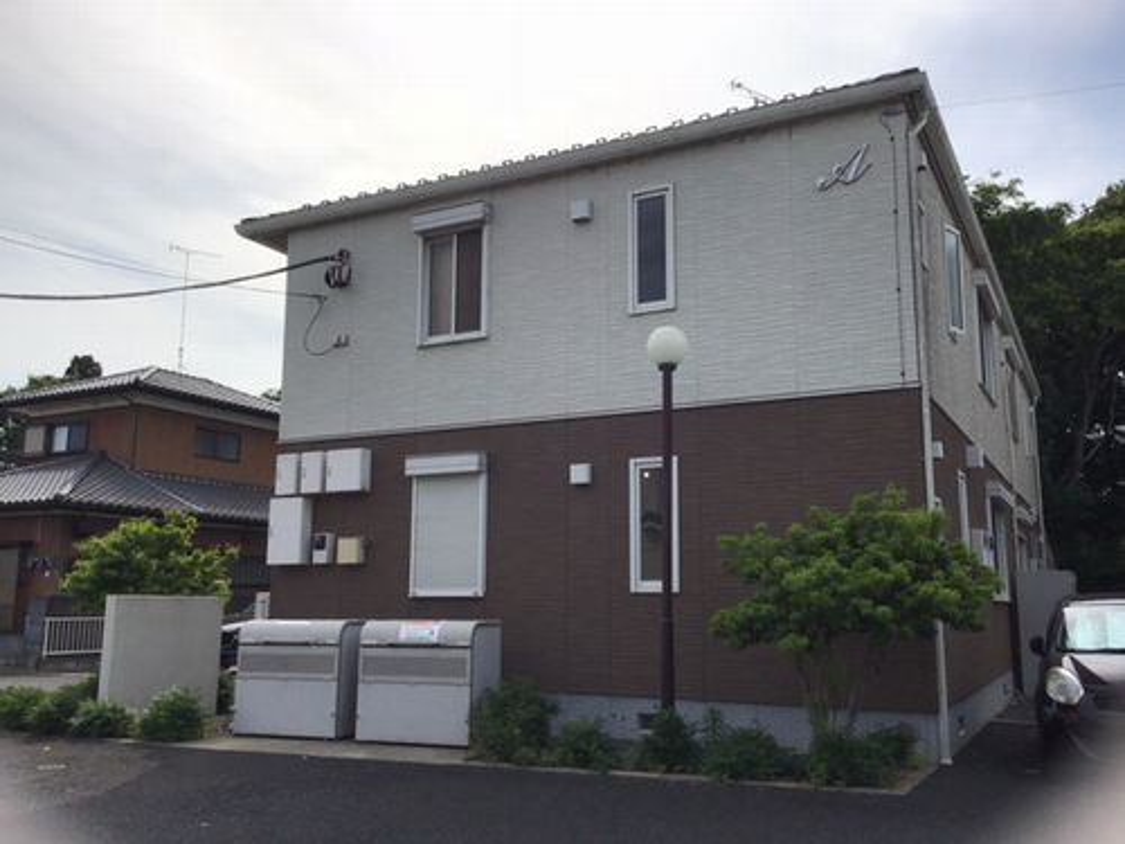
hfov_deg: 58.4
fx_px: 1007
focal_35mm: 31
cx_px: 562
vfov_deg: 45.4
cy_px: 422
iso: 25
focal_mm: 3.3
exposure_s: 1/2092
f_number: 2.4
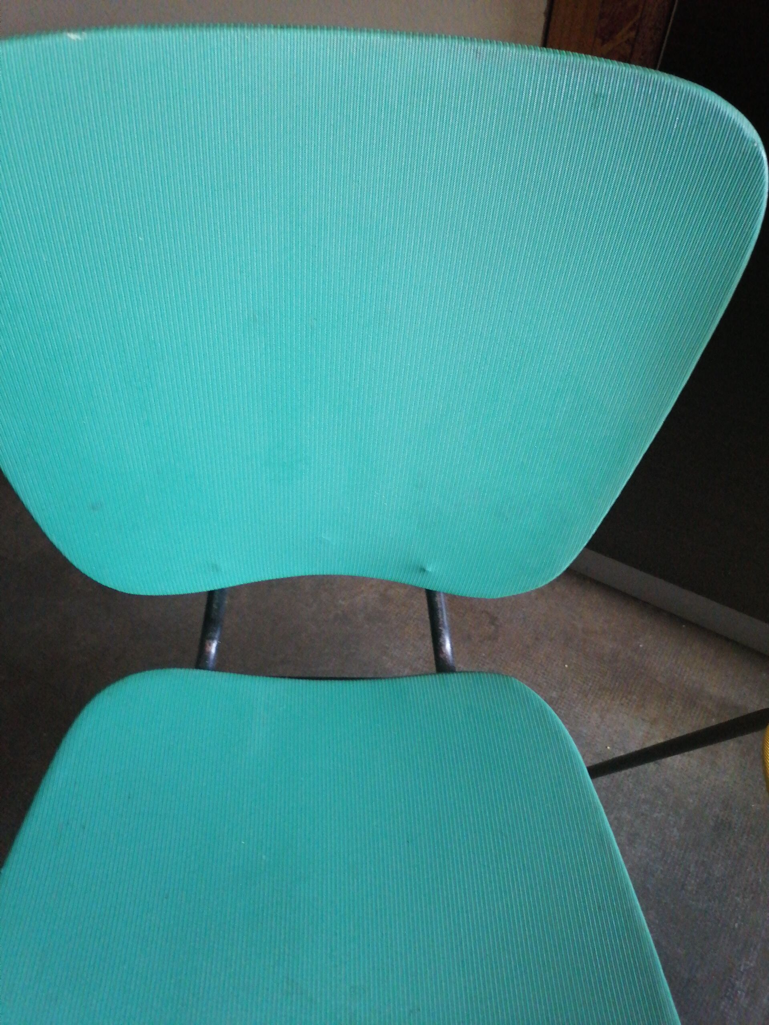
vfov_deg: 65.3
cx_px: 384
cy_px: 512
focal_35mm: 27
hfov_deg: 51.4
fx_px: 800
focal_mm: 5.3
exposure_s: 1/25
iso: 1280
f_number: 1.8
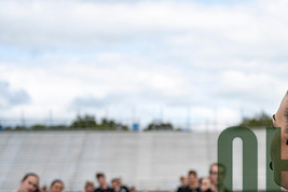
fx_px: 816
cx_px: 299
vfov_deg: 13.3
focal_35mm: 102
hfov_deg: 19.4
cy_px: 177
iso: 160
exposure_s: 1/800
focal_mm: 47
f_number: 4
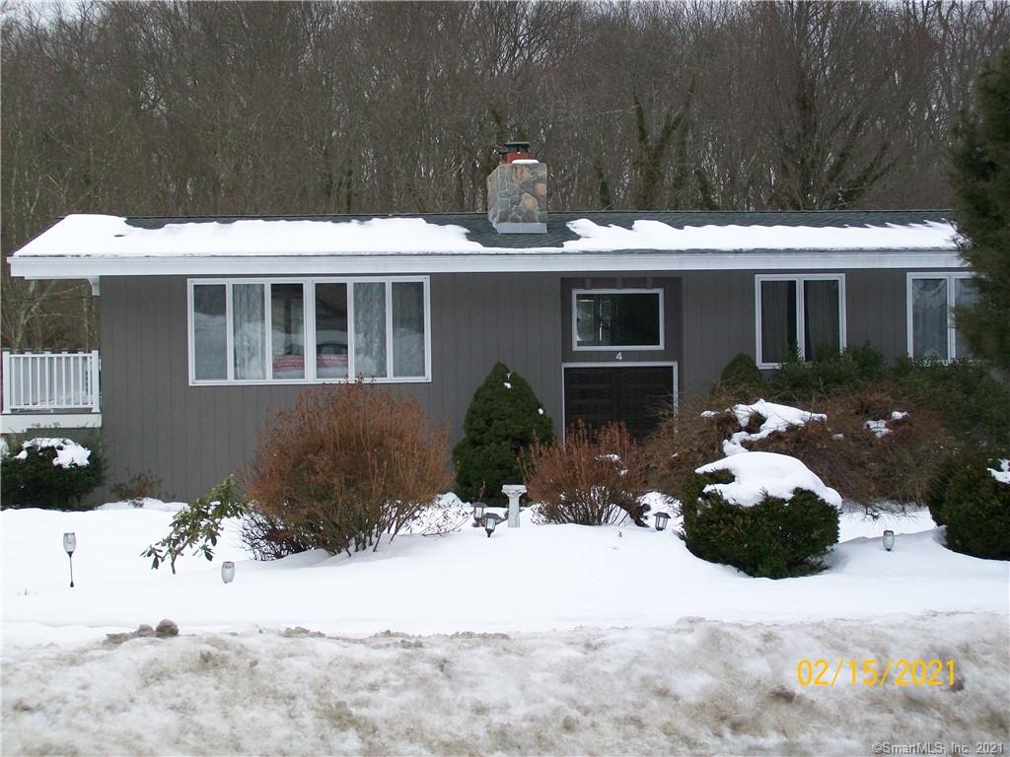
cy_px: 378
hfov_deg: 27.8
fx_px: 2042
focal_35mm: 70
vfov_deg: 21.0
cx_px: 505
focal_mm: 11.6
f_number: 3.8
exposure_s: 1/125
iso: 64
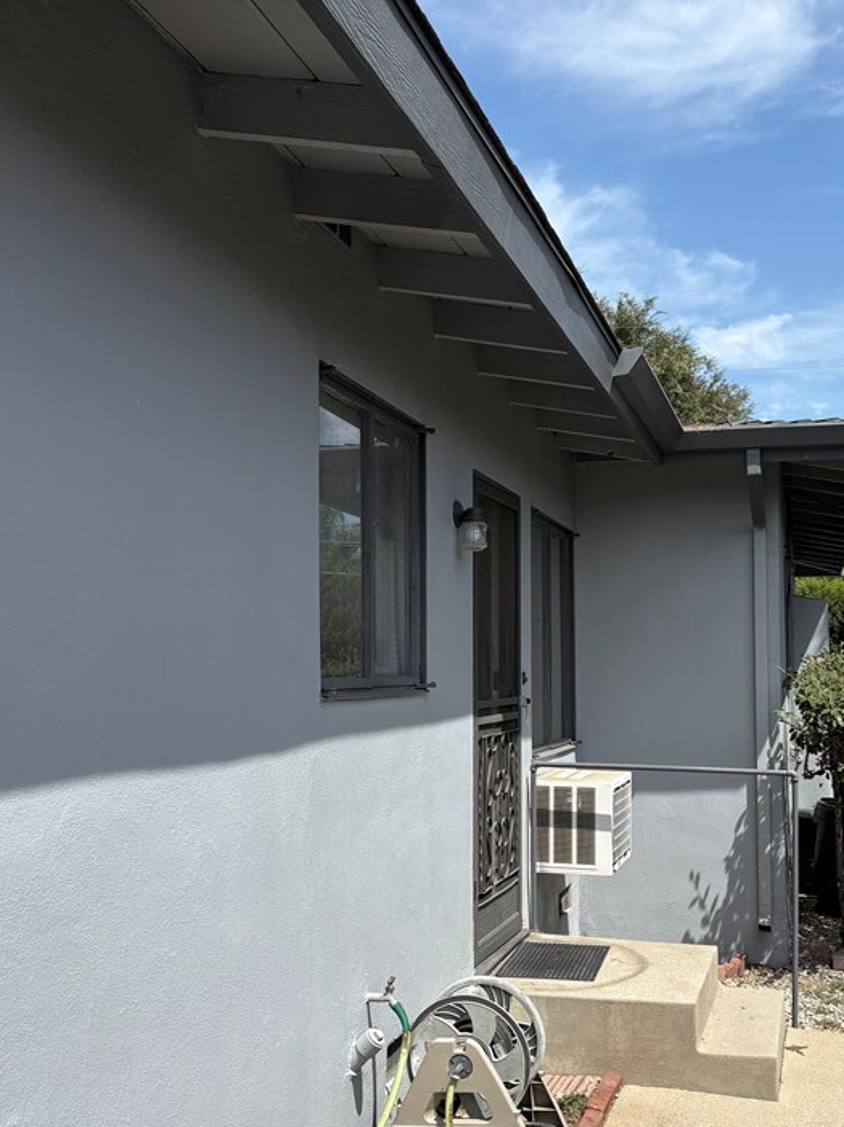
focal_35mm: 38
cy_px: 592
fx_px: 1236
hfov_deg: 37.4
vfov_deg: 49.0
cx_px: 532
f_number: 1.6
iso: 50
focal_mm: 5.96
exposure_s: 1/3623
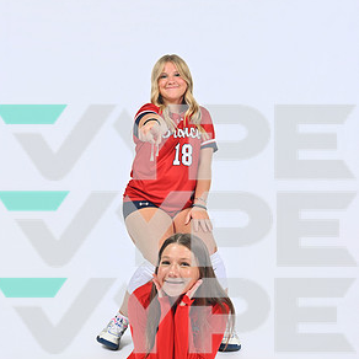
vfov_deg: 33.2
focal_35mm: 51
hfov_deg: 33.4
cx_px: 177
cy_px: 230
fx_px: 598
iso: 160
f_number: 7.1
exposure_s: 1/200
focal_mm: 39
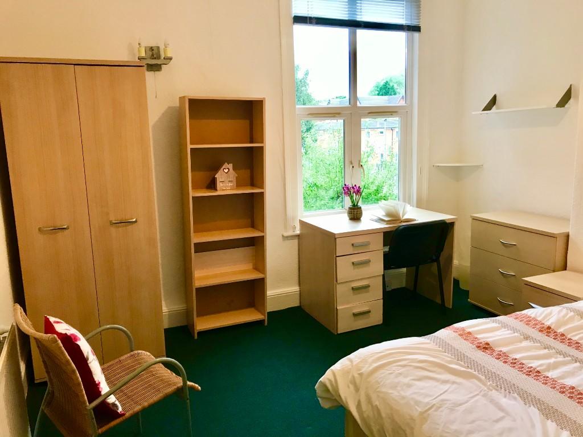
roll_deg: +0.8
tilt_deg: -9.3
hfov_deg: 63.4
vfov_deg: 49.7
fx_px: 472
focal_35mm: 28
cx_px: 292
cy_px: 218
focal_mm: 3.99
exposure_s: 1/17
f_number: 1.8
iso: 50
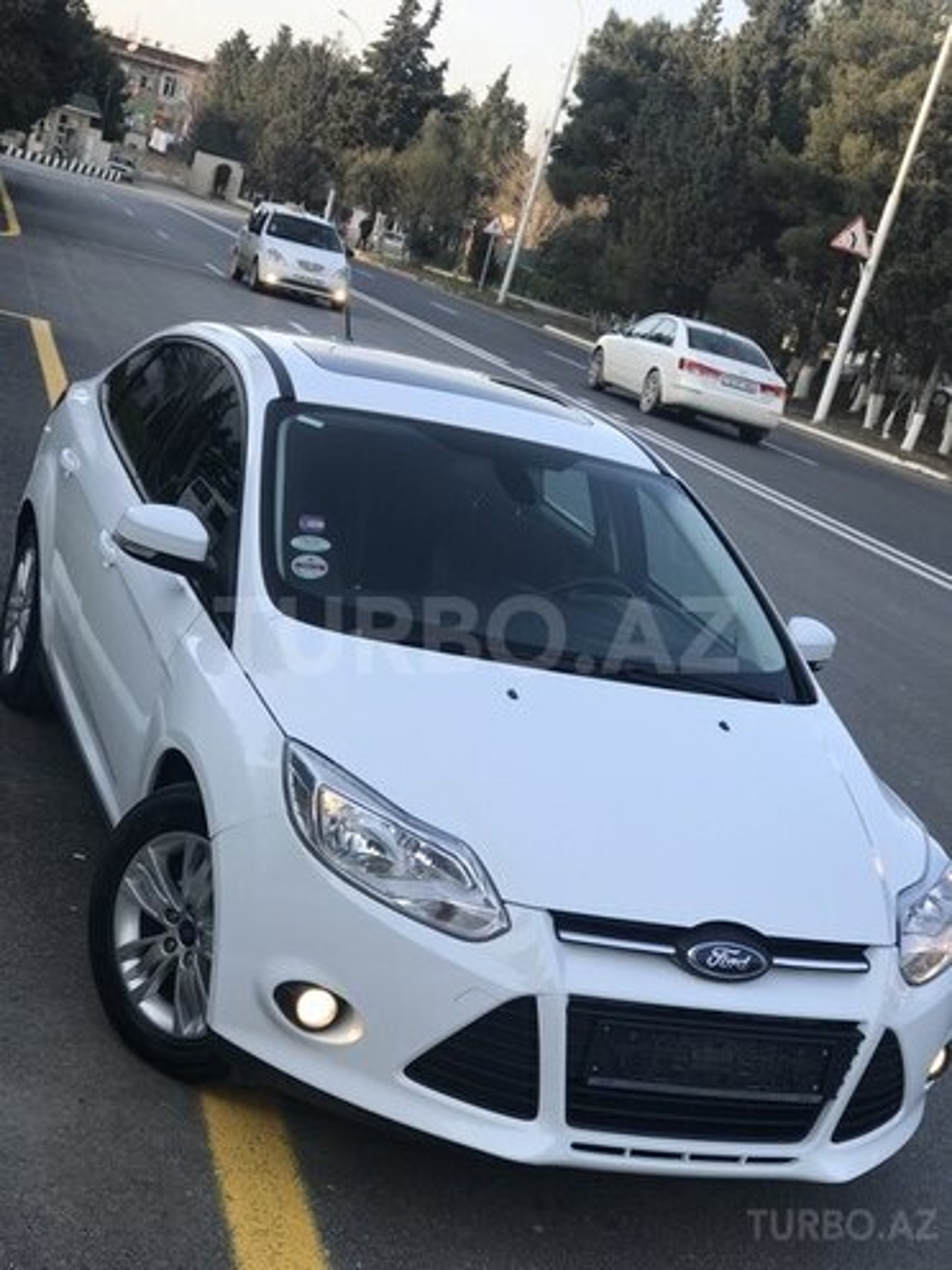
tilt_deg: -10.1
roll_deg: -14.2
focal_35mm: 57
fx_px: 2090
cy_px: 635
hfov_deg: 25.7
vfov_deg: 33.8
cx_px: 476
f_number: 2.8
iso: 20
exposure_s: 1/184
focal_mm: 6.6
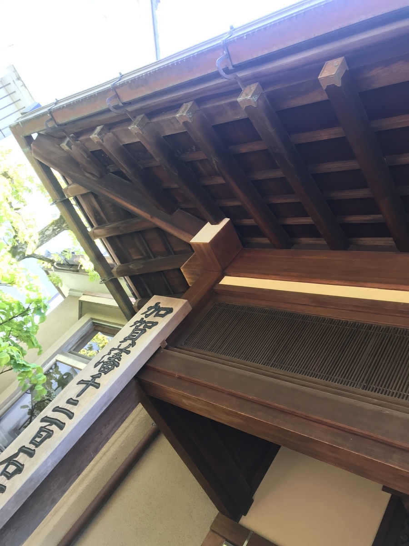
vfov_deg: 63.4
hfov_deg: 49.7
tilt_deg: +35.1
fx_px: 441
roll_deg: -41.8
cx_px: 204
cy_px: 273
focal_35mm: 28
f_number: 1.8
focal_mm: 3.99
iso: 25
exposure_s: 1/60
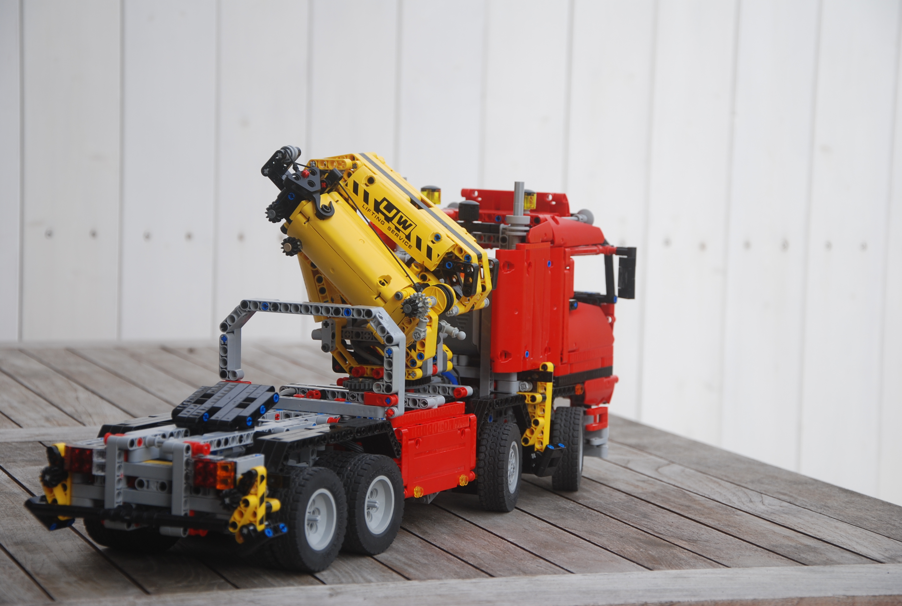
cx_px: 451
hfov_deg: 20.6
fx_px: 2486
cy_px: 303
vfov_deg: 13.9
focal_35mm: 99
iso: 100
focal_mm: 66
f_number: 5.3
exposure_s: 1/160
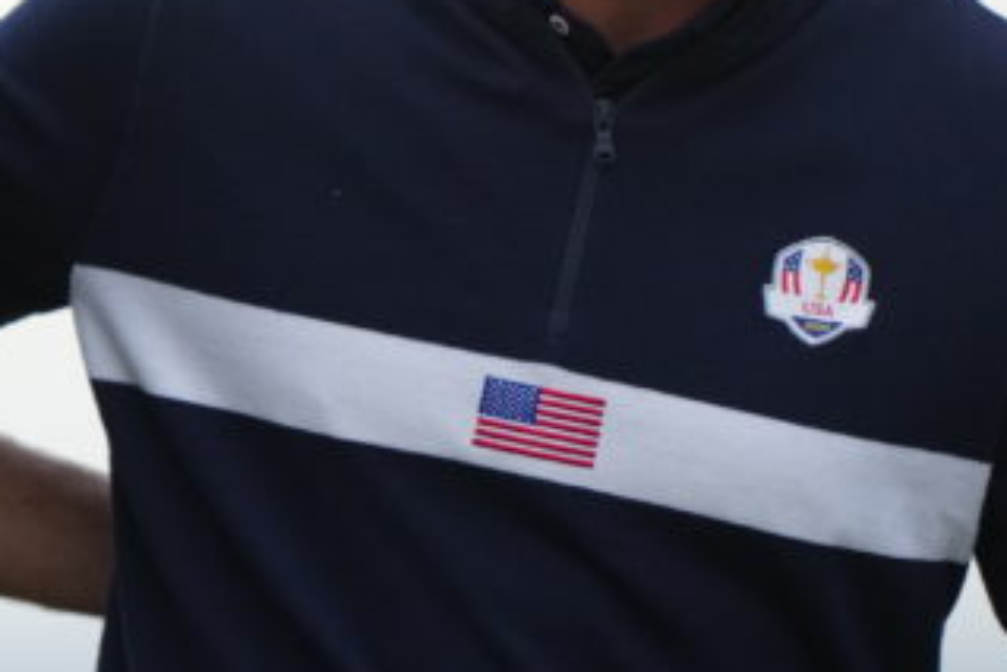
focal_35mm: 1284
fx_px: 35931
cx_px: -164
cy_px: 99
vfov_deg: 1.1
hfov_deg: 1.6
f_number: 2.8
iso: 1000
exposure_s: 1/1000
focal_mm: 400
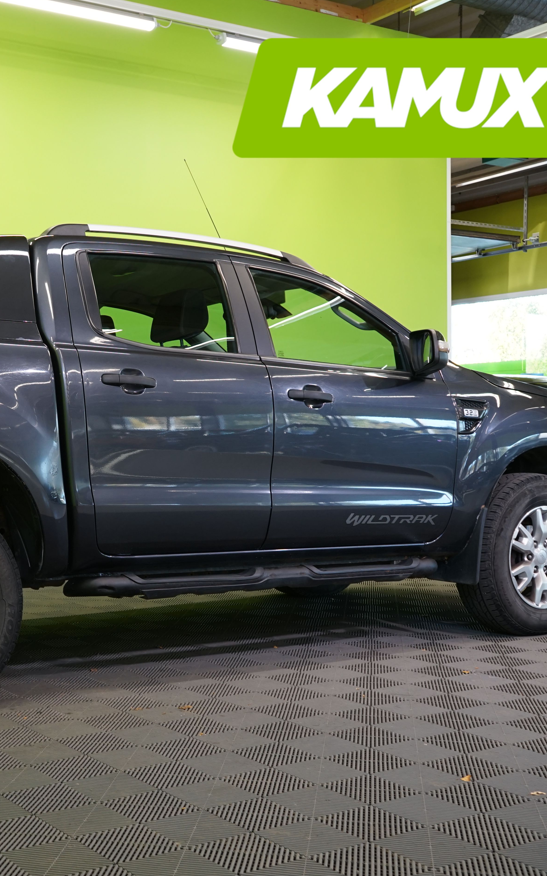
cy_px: 458
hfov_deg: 26.5
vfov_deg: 42.6
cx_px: 59
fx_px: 1121
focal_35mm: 47
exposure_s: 1/30
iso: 500
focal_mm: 29
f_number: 5.6
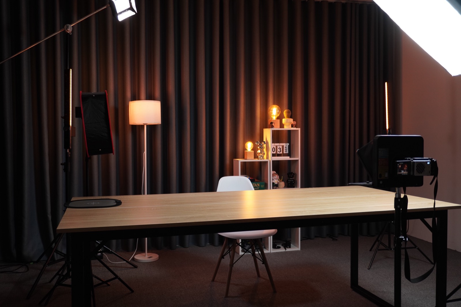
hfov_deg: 55.1
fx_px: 442
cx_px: 230
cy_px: 154
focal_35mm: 34
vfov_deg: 38.3
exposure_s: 1/50
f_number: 4
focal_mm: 23
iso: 640
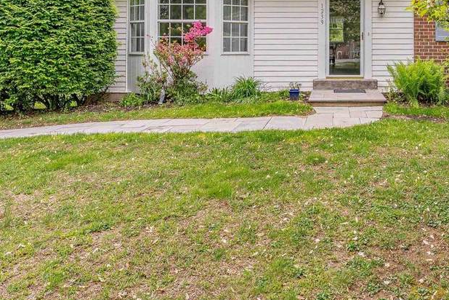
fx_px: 362
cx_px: 336
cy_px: 27
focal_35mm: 29
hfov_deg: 60.2
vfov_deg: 41.2
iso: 320
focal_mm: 14
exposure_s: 1/320
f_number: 8
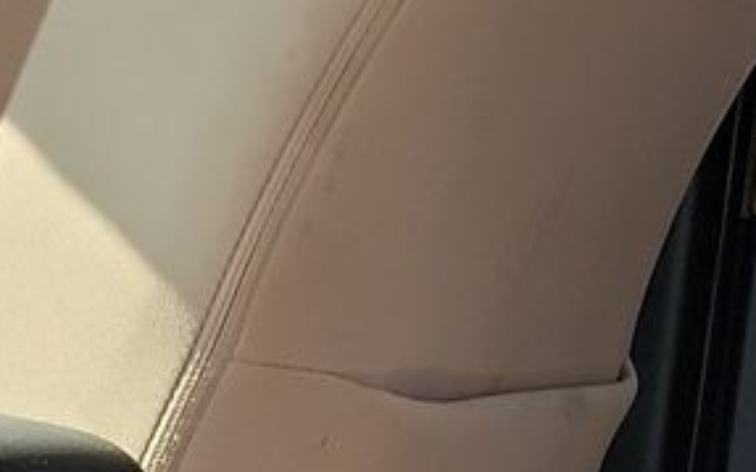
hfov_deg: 13.2
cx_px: 1375
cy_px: 1276
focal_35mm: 142
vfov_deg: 8.2
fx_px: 2924
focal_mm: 6.7
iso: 72
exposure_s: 1/119
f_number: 1.8
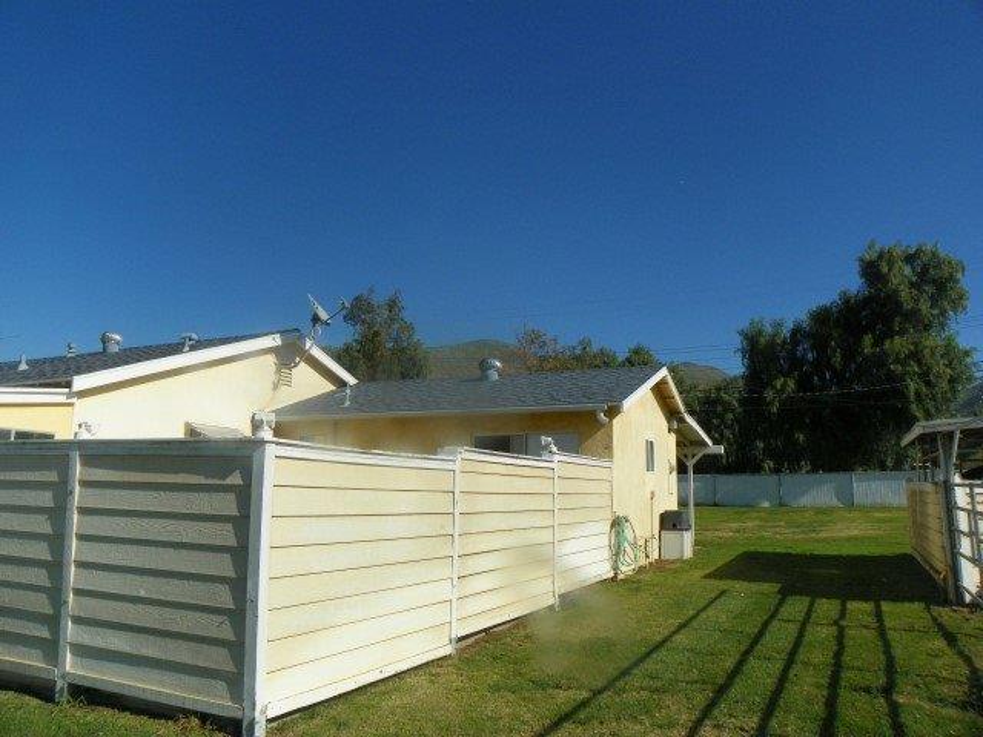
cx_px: 492
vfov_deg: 53.1
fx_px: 738
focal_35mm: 26
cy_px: 368
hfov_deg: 67.3
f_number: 7.1
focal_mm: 4.6
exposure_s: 1/500
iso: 64
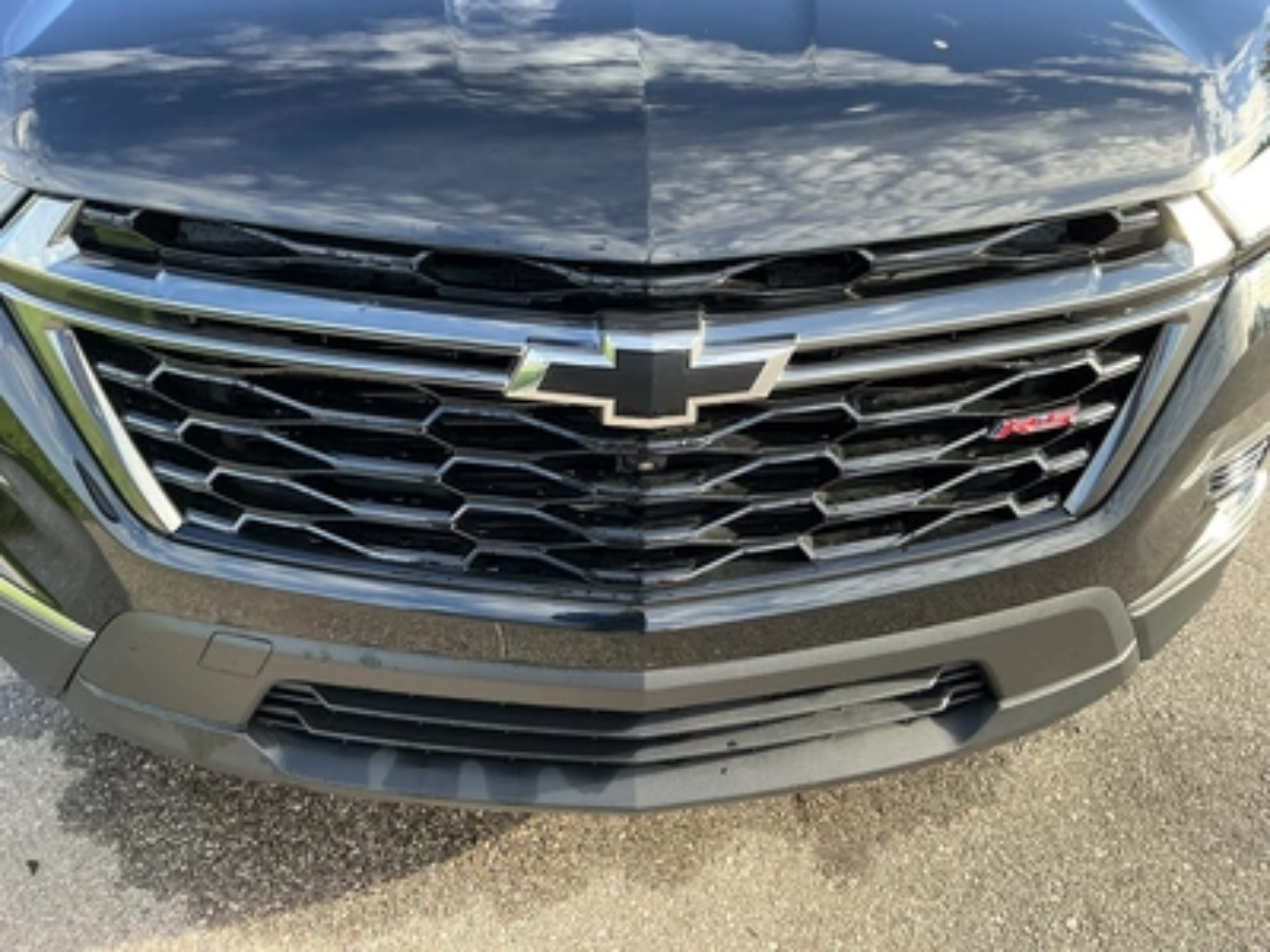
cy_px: 476
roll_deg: -3.9
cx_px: 635
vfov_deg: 49.7
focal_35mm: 28
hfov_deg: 63.4
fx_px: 1027
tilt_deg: -34.0
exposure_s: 1/136
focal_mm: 3
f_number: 1.8
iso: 25
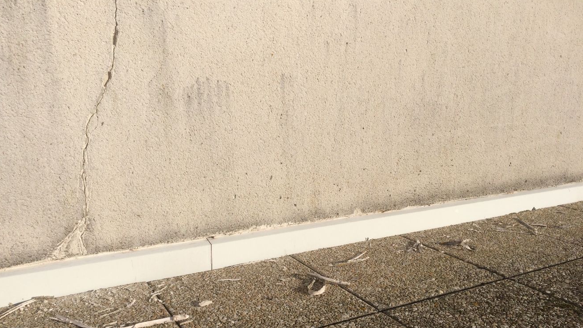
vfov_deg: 36.5
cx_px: 290
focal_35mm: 32
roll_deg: -0.9
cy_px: 203
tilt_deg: -15.1
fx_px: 495
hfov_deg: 61.0
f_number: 2.2
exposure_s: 1/5128
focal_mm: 4.15
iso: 32
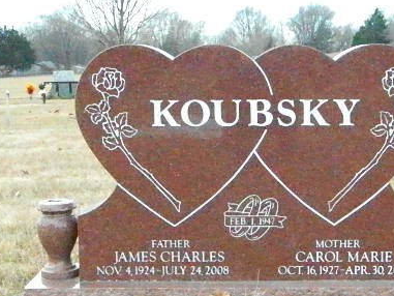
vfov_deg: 18.6
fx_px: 899
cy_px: 187
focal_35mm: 79
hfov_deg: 24.6
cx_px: 249
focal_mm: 8.4
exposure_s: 1/1000
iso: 6400
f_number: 10.2
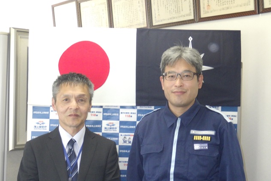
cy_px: 96
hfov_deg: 36.9
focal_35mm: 54
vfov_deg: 25.0
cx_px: 137
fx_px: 406
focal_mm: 9.1
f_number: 4.4
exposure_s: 1/60
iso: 800
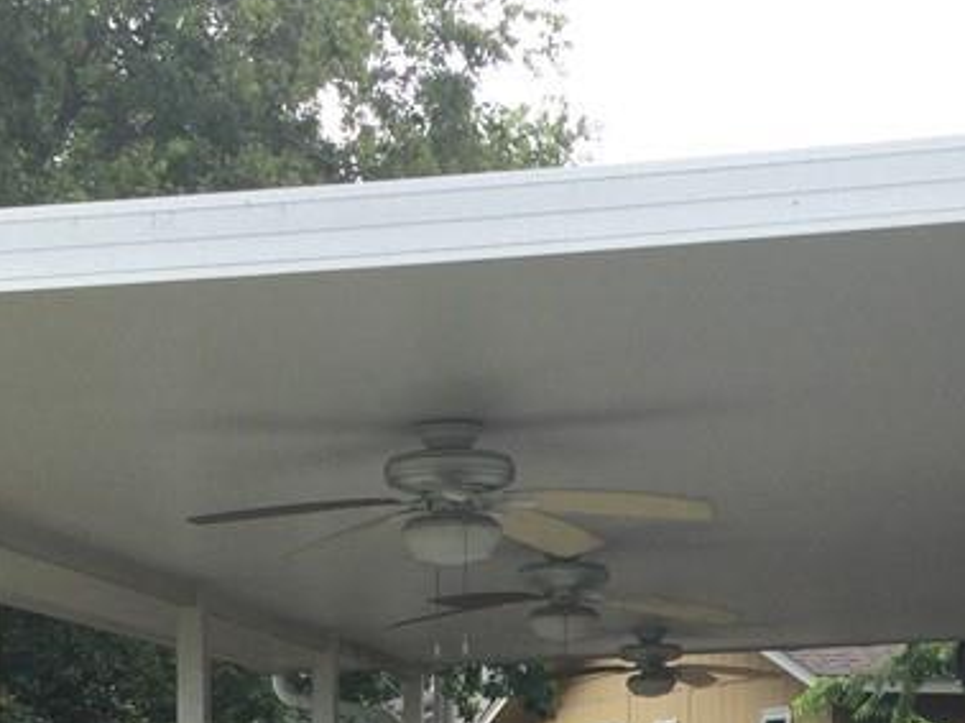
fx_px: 2340
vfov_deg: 16.6
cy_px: 940
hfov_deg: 23.3
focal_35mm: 84
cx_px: 523
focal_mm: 3.3
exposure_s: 1/762
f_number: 2.4
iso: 25
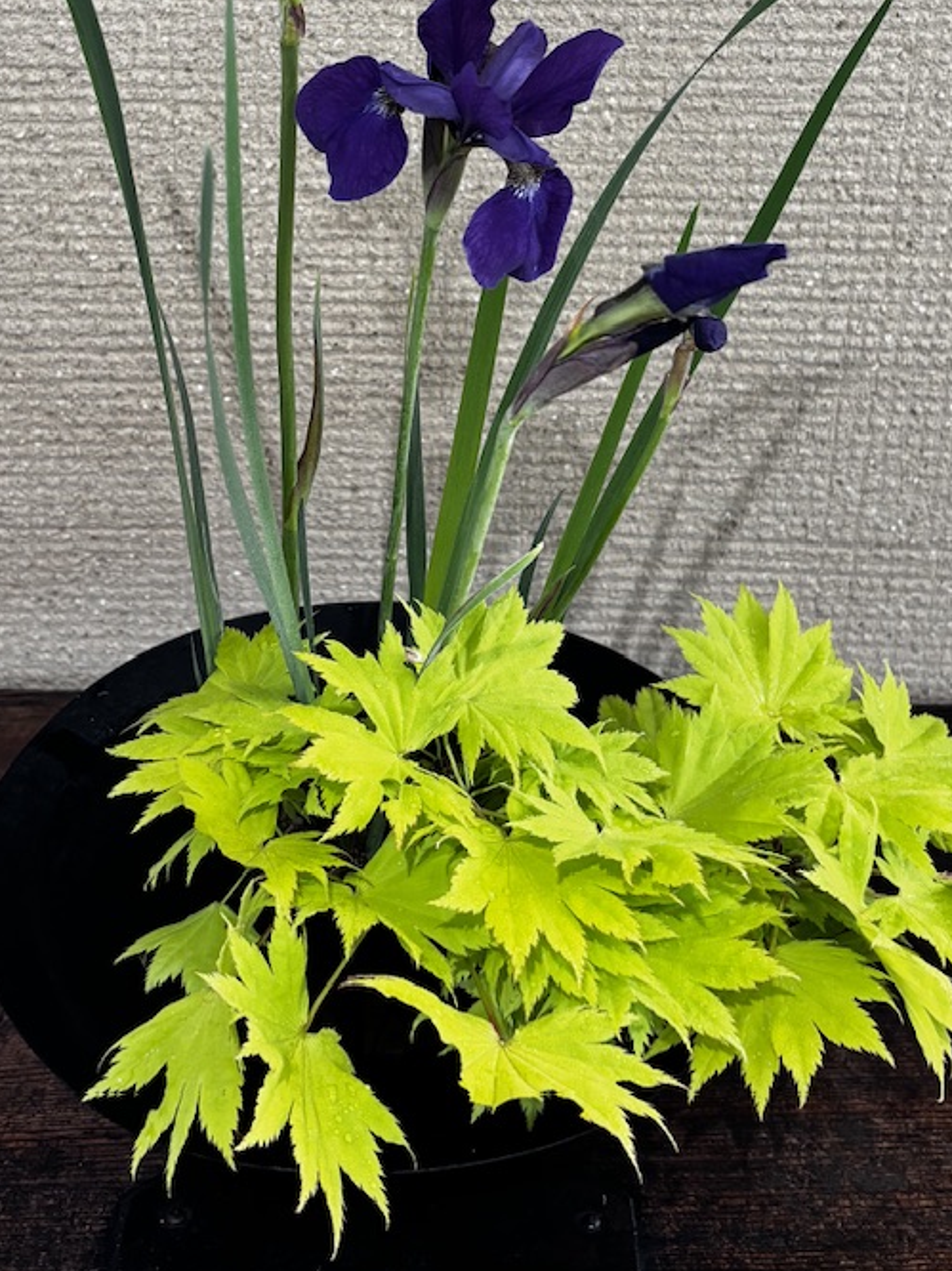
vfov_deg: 36.8
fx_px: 1835
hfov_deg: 29.1
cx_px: 446
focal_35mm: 50
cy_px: 242
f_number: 1.6
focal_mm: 5.96
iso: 125
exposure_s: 1/80
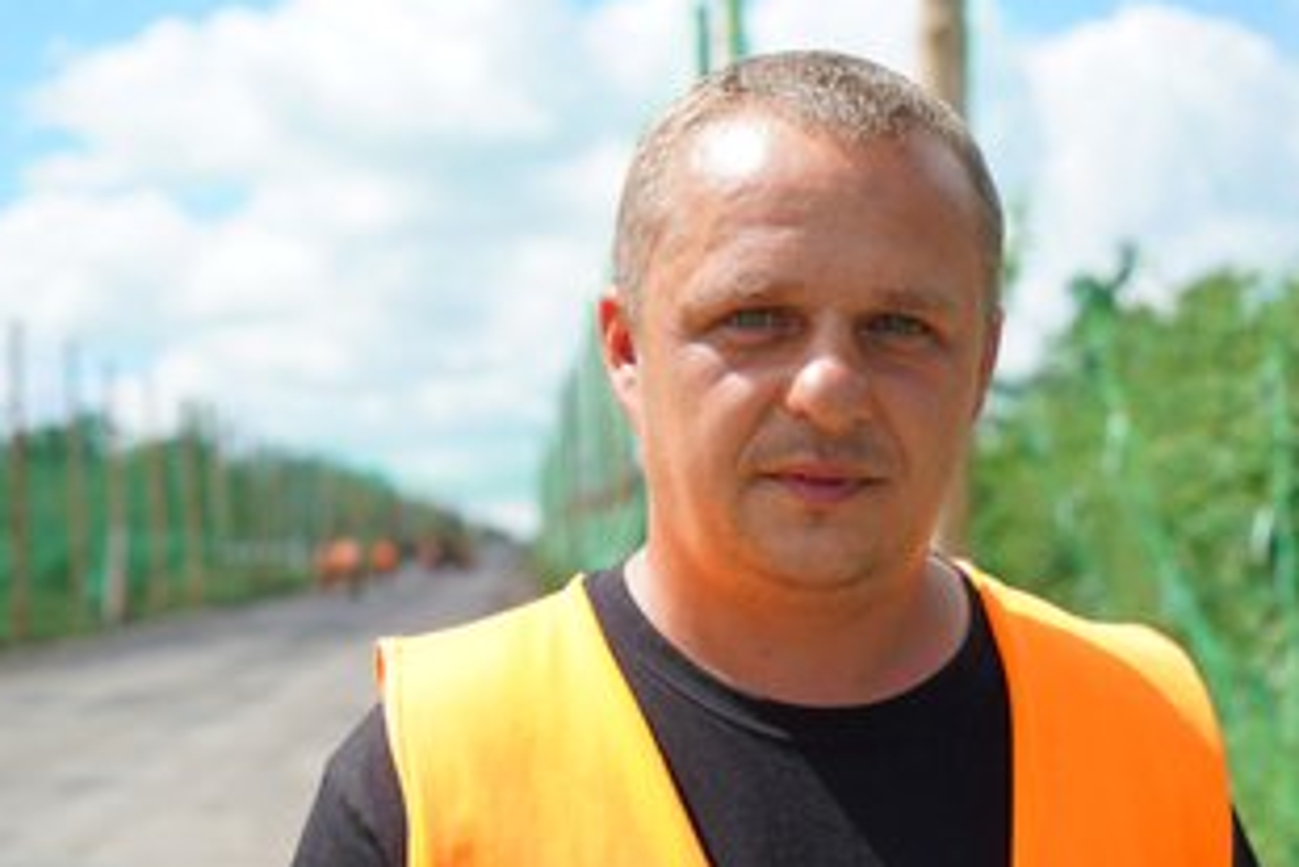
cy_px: 459
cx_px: 637
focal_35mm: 71
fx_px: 2563
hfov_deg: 28.4
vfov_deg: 19.2
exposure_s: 1/400
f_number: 5.6
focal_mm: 55
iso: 100
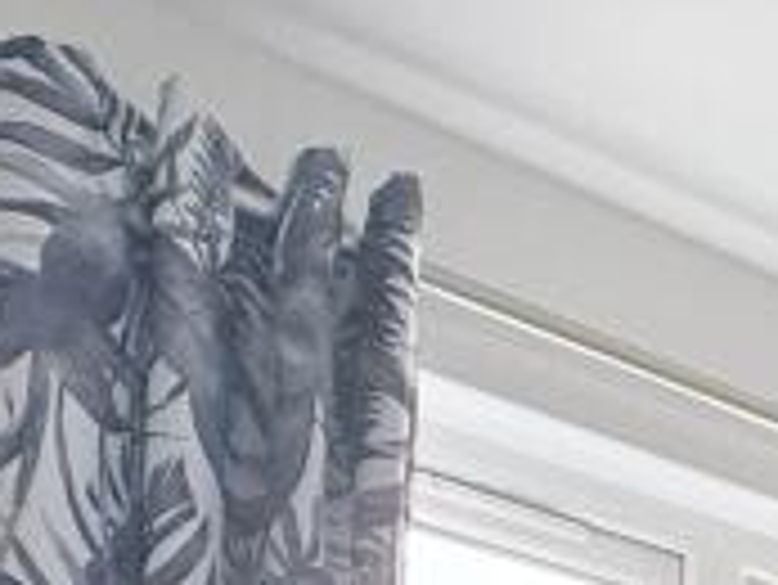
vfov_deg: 13.1
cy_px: 1431
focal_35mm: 83
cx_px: 1340
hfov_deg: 18.9
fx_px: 1867
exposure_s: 1/99
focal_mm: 2.22
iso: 125
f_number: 2.2
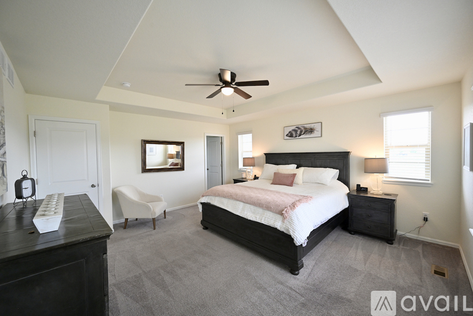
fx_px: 184
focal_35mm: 14
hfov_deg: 104.2
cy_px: 158
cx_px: 236
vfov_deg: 81.3
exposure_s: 1/40
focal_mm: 14
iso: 1000
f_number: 7.1
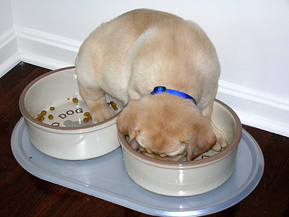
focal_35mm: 102
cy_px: 108
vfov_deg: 14.5
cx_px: 144
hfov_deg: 19.3
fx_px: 852
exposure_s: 1/60.1
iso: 77
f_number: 4.9
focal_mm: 17.1
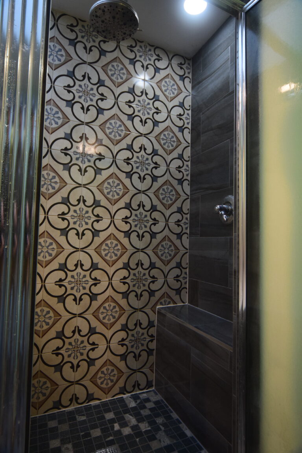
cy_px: 226
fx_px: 264
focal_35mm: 21
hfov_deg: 59.5
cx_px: 151
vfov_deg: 81.2
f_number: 4.8
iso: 1600
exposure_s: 1/40
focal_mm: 14
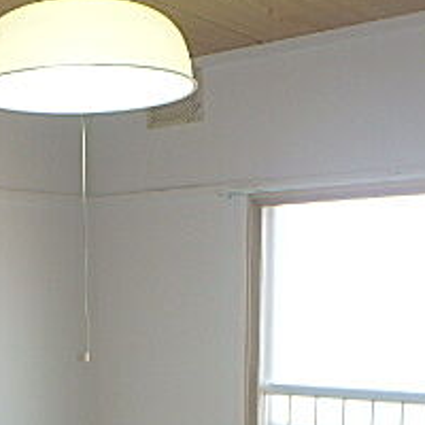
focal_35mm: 65
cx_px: 79
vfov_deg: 24.3
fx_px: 903
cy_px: 497
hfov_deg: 26.0
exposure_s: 1/60
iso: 160
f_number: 3.8
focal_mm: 4
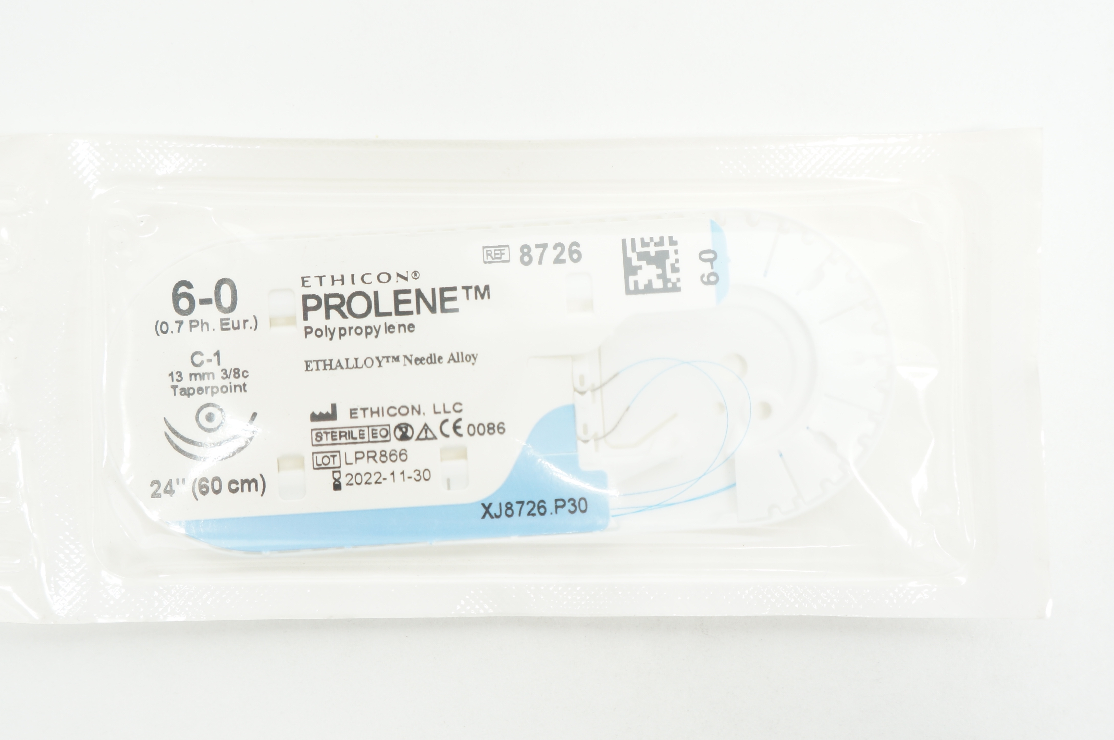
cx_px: 503
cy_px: 385
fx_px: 1408
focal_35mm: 46
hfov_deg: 43.1
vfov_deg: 29.4
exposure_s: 1/40
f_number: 4.5
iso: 400
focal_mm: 27
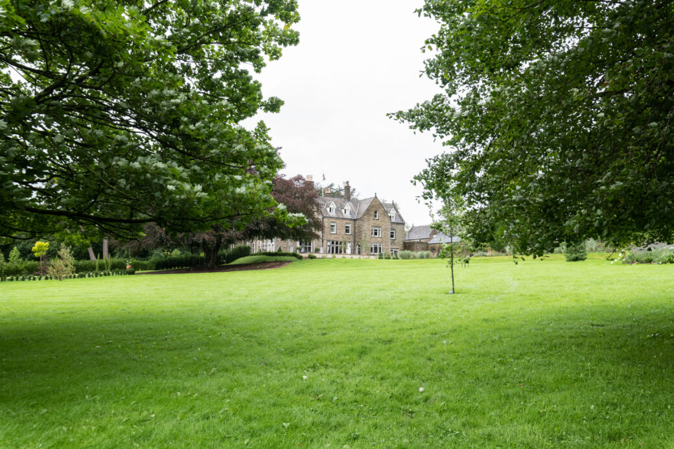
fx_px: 562
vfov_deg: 43.6
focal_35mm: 30
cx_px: 337
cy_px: 224
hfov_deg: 61.9
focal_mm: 30
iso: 400
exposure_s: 1/320
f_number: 8
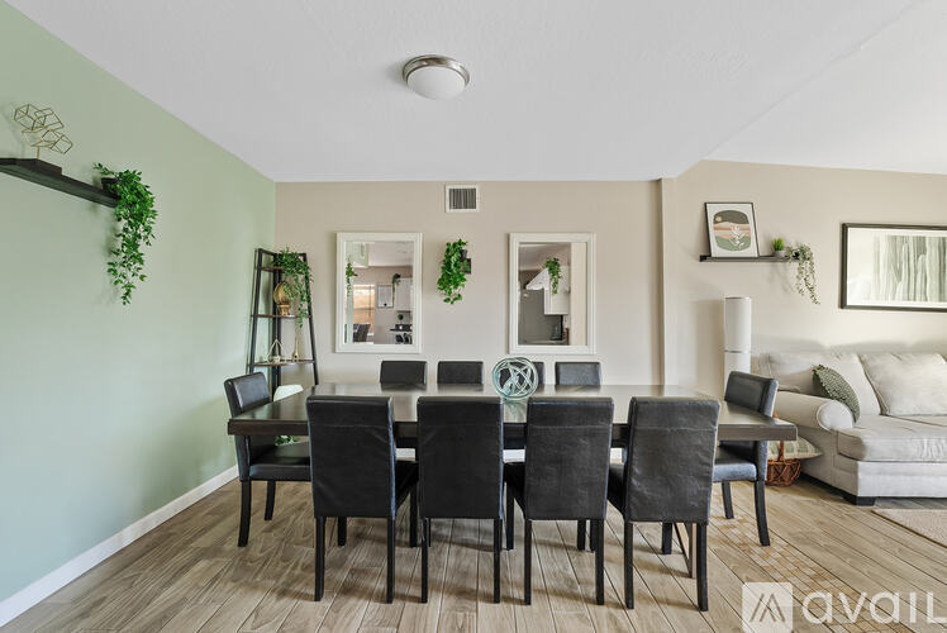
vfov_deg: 73.8
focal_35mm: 16
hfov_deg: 96.7
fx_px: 421
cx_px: 474
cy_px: 316
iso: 100
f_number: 8
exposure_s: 2
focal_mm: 16
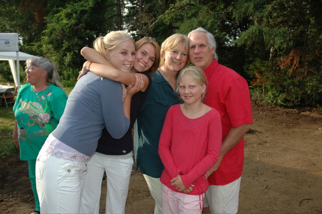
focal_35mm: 33
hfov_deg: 57.3
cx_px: 161
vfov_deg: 39.9
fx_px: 295
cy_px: 107
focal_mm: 22
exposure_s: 1/500
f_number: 3.8
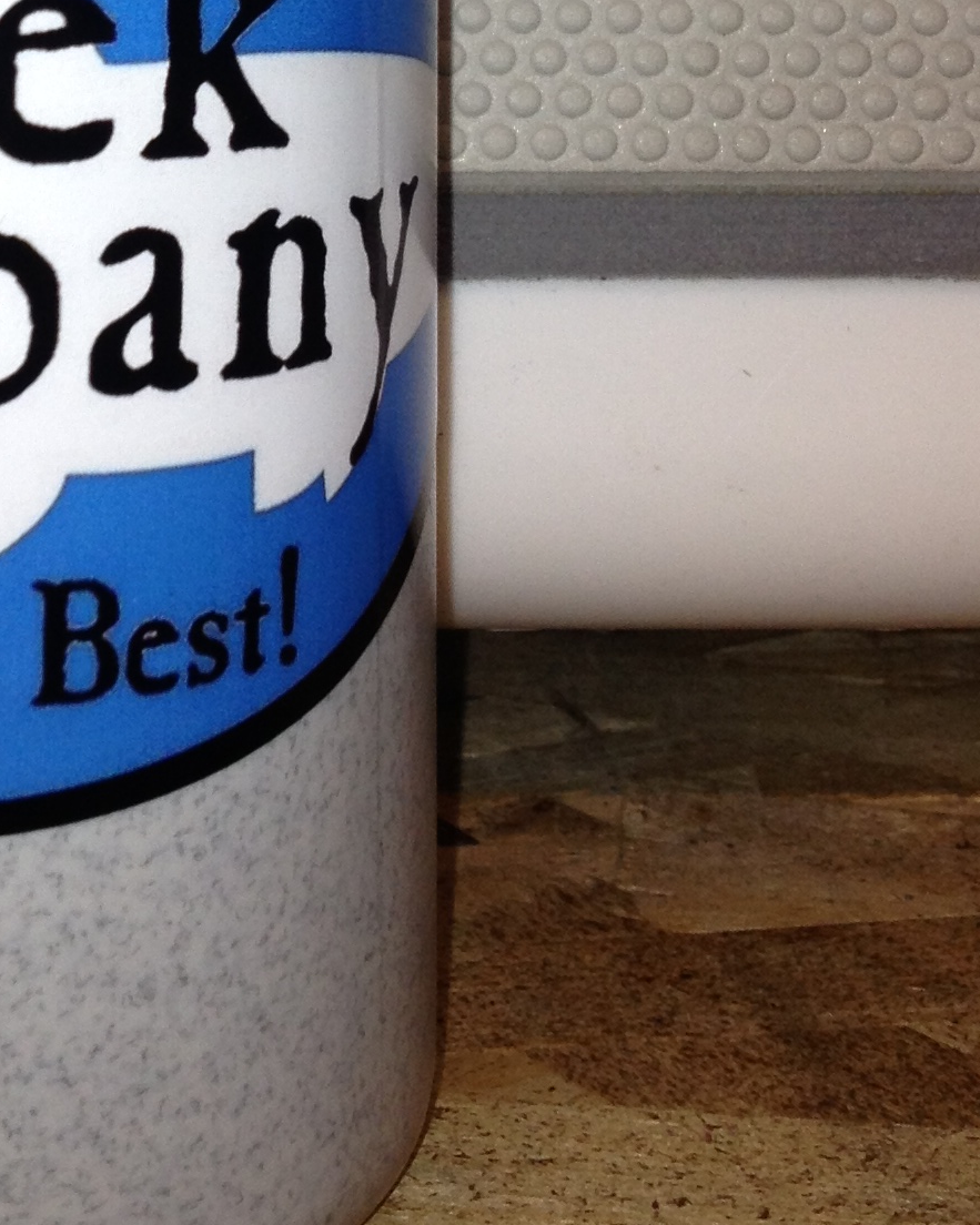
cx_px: -87
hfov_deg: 14.9
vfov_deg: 18.2
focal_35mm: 101
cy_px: -178
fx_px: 3662
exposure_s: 1/88
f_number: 2.4
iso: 50
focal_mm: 4.28
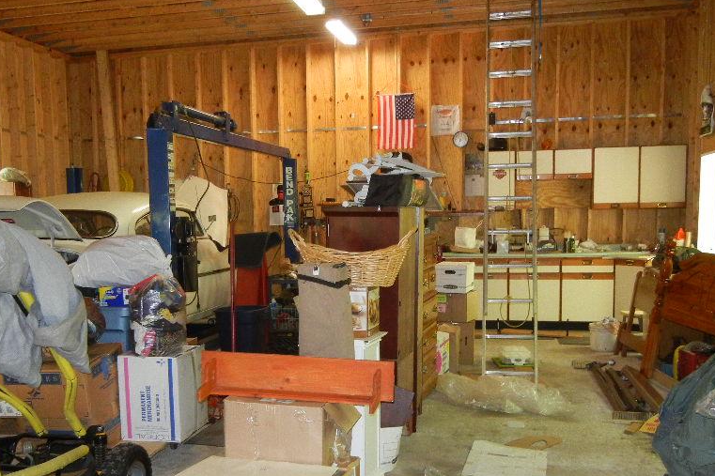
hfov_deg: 46.2
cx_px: 291
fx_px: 834
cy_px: 298
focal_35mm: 42
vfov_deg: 31.7
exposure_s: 1/30
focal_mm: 5.4
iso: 581
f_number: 3.5
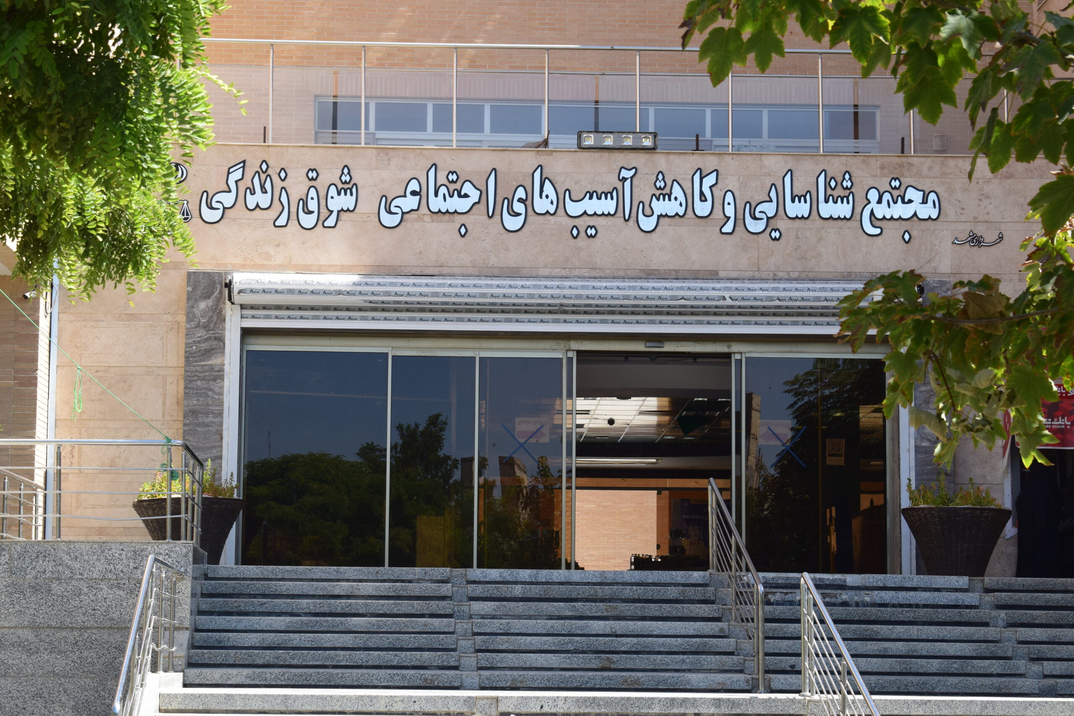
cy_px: 358
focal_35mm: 82
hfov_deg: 24.6
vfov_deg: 16.6
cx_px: 537
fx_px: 2461
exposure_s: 1/250
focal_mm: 55
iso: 400
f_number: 10
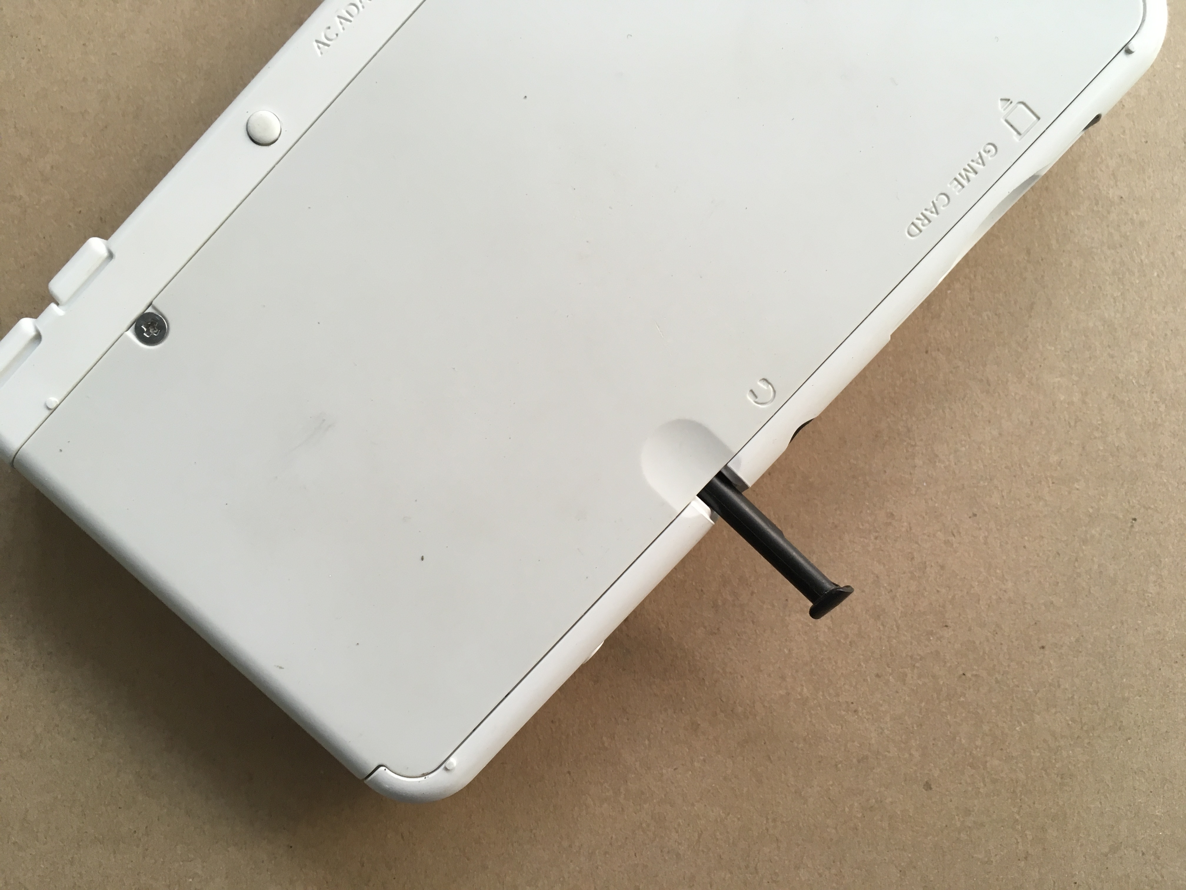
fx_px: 994
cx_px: 593
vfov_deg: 48.2
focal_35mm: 29
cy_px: 445
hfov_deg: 61.7
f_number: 2.2
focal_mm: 4.15
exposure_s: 1/30
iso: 50
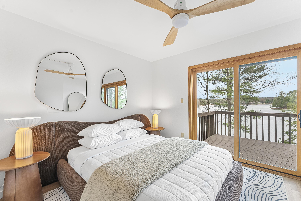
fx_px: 124
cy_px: 100
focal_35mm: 15
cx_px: 150
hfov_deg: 101.1
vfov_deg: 78.1
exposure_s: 1/50
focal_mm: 14.8
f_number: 9
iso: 1600
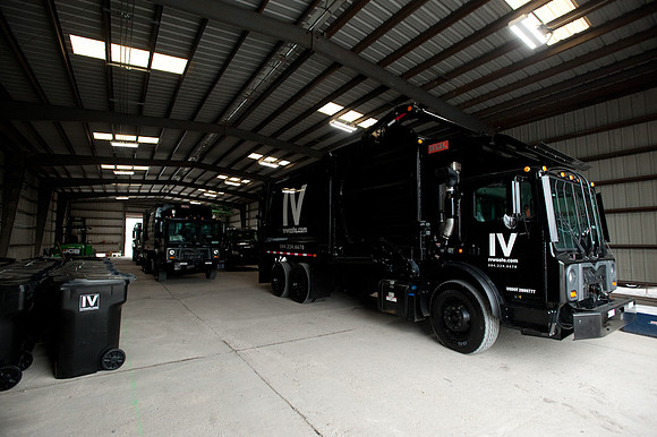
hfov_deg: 93.3
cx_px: 328
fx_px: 310
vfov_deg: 70.4
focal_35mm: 17
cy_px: 218
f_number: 5.6
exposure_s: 1/160
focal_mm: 17
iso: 640
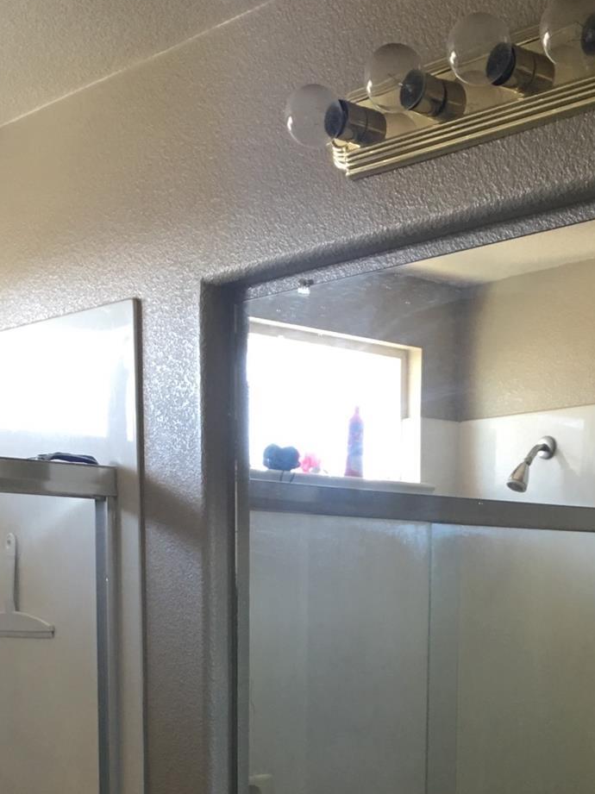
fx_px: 1445
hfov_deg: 23.2
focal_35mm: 63
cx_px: 371
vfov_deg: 28.7
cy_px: 808
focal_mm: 4.15
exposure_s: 1/15
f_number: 2.2
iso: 40
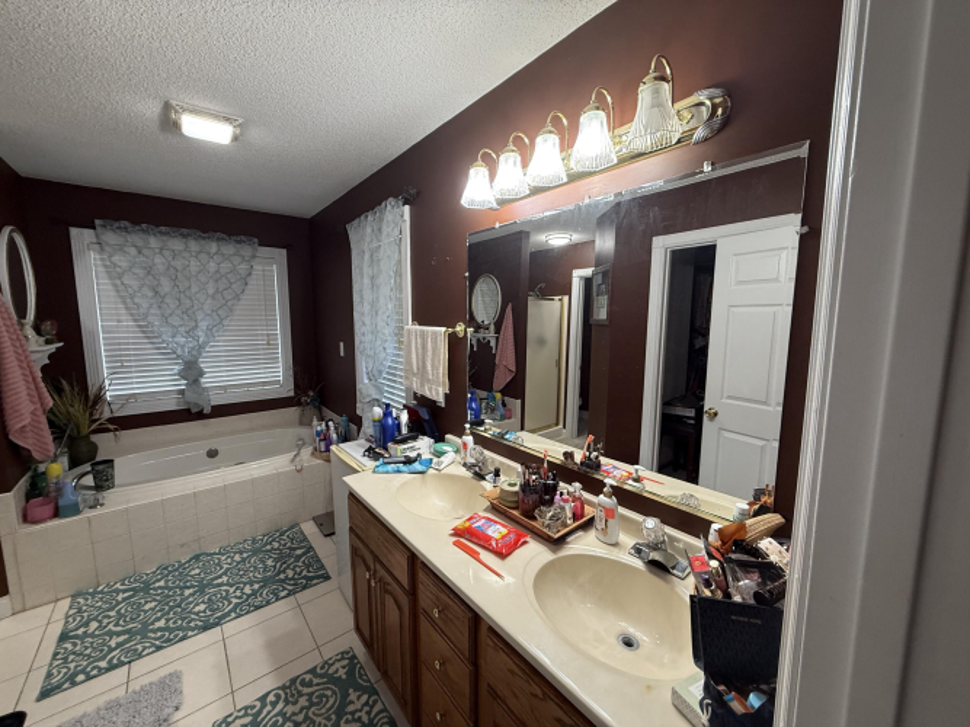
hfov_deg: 102.1
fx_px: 392
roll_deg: +0.5
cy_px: 364
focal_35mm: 14
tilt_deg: -6.4
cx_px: 485
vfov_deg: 85.7
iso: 200
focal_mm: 2.22
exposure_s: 1/60
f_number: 2.2
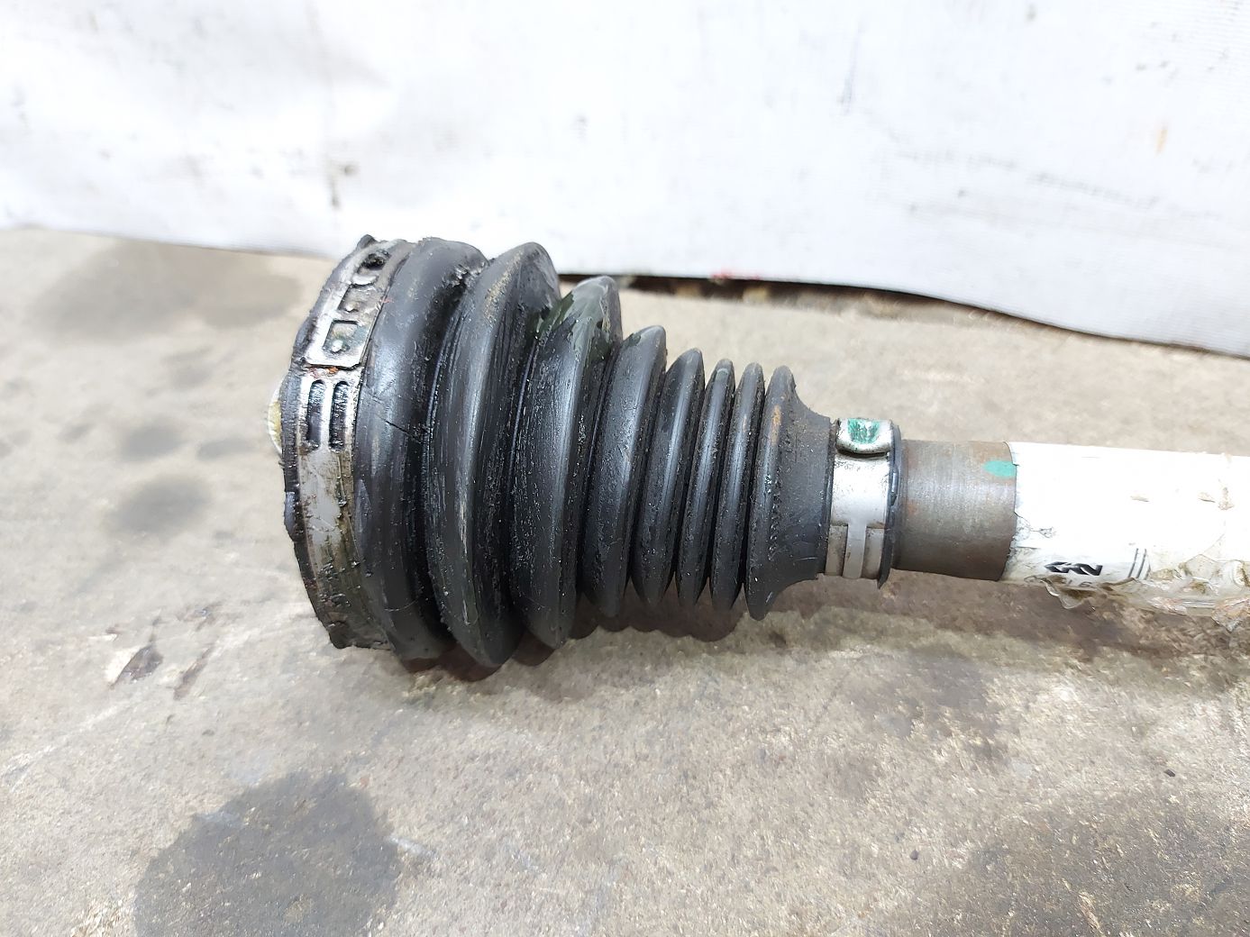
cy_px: 468
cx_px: 625
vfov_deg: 56.8
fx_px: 867
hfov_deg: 71.6
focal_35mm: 24
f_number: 1.8
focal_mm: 5.23
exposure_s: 1/25
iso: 250
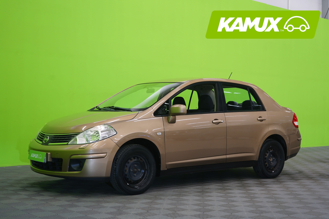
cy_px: 110
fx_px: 466
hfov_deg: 38.9
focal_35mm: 51
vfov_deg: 26.5
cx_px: 164
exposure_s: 1/8
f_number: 5
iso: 400
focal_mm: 51
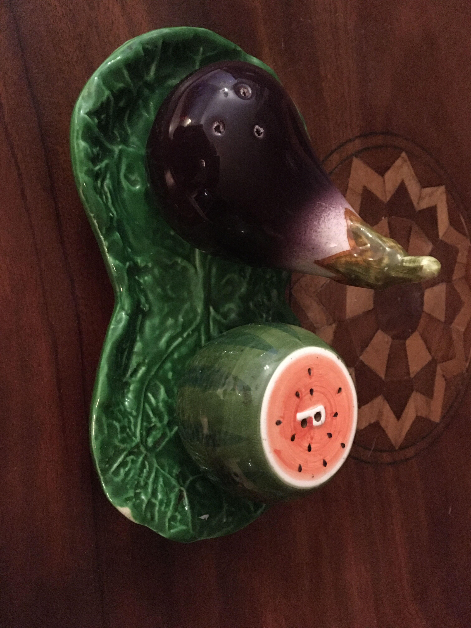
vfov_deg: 61.7
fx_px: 526
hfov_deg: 48.2
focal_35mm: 29
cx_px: 236
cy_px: 314
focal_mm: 4.15
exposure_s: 1/4
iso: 320
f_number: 2.2
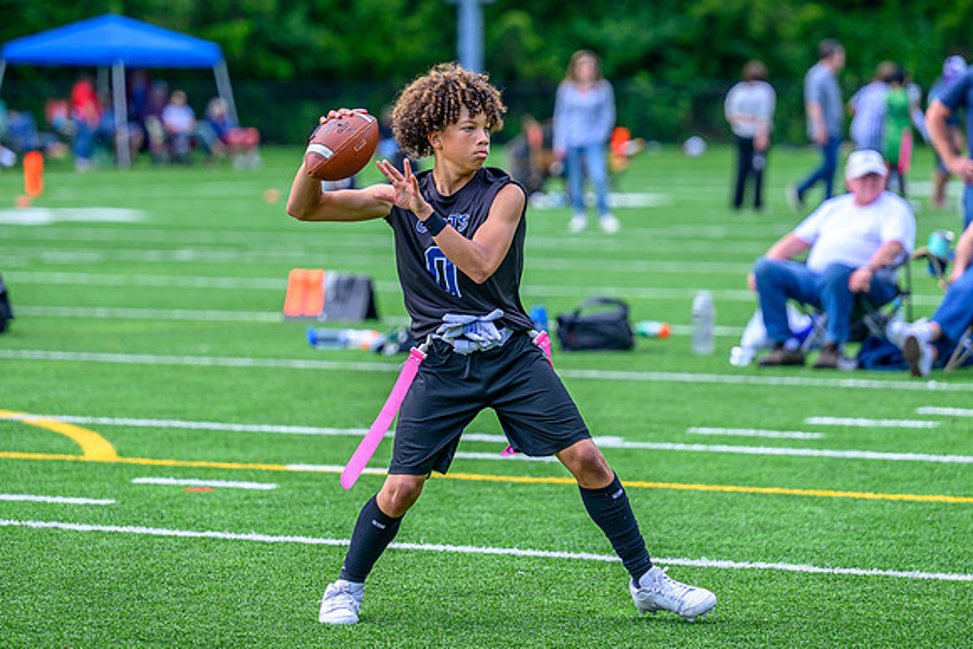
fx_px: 5752
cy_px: 233
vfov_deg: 6.5
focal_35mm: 213
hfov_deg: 9.7
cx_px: 438
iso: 280
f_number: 2.8
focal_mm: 145
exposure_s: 1/2000
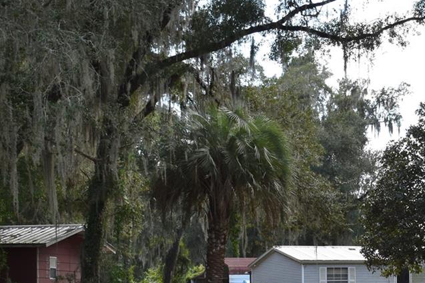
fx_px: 1334
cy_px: 258
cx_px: 374
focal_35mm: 113
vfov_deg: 12.0
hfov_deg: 17.8
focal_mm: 30
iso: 250
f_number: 5.6
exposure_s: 1/250
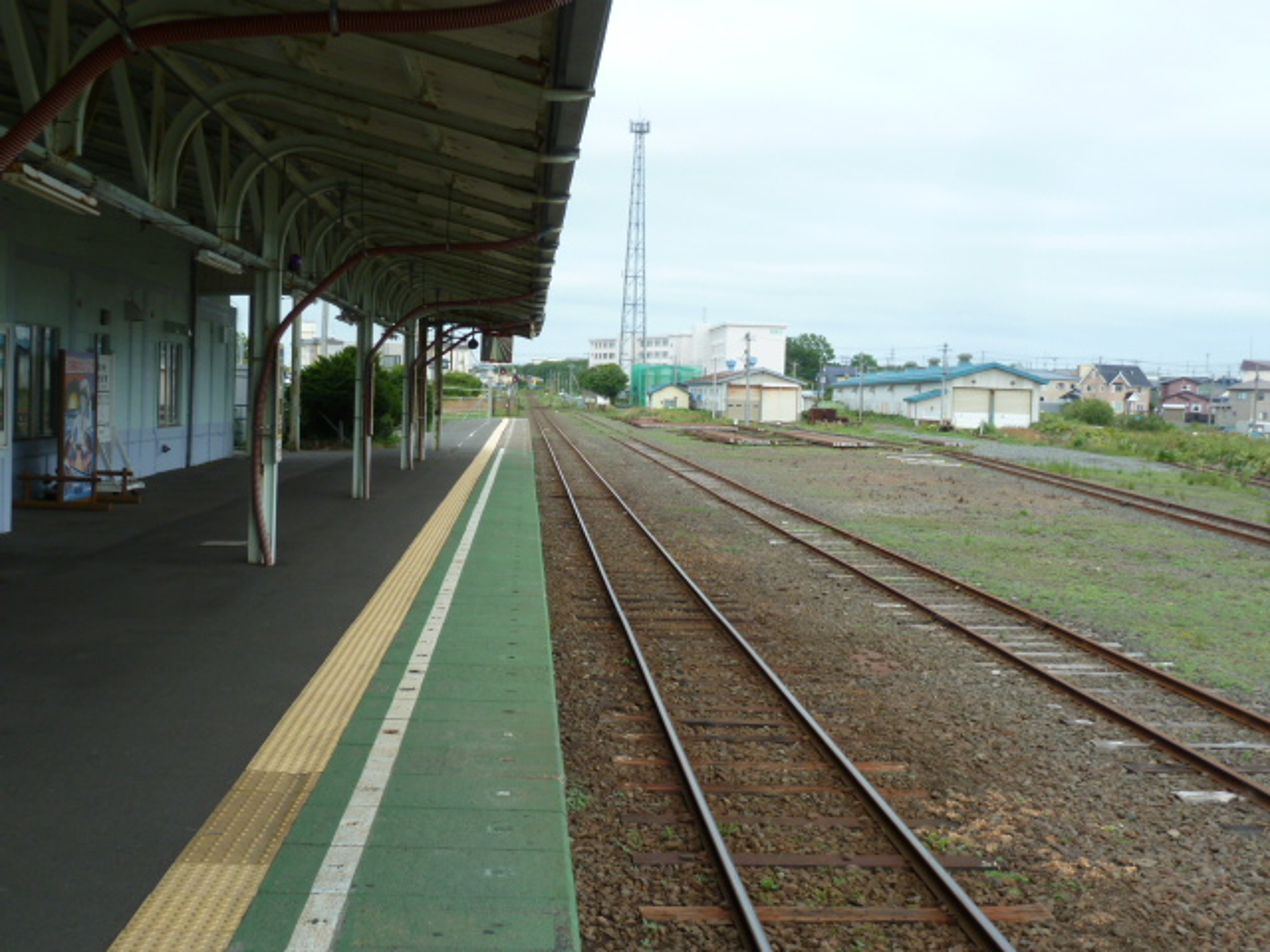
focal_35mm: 42
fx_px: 1541
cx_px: 635
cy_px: 476
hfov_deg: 44.8
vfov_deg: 34.3
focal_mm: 6.9
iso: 80
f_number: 4
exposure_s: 1/100
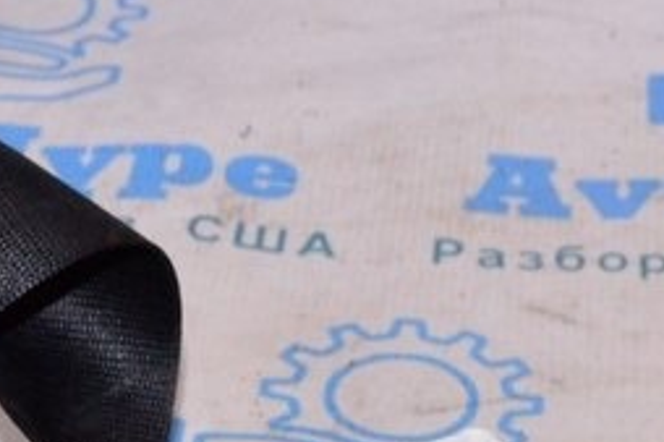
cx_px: 395
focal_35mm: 151
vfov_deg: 8.8
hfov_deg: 13.6
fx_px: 2783
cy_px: 681
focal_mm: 25
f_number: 8
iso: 1600
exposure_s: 1/200
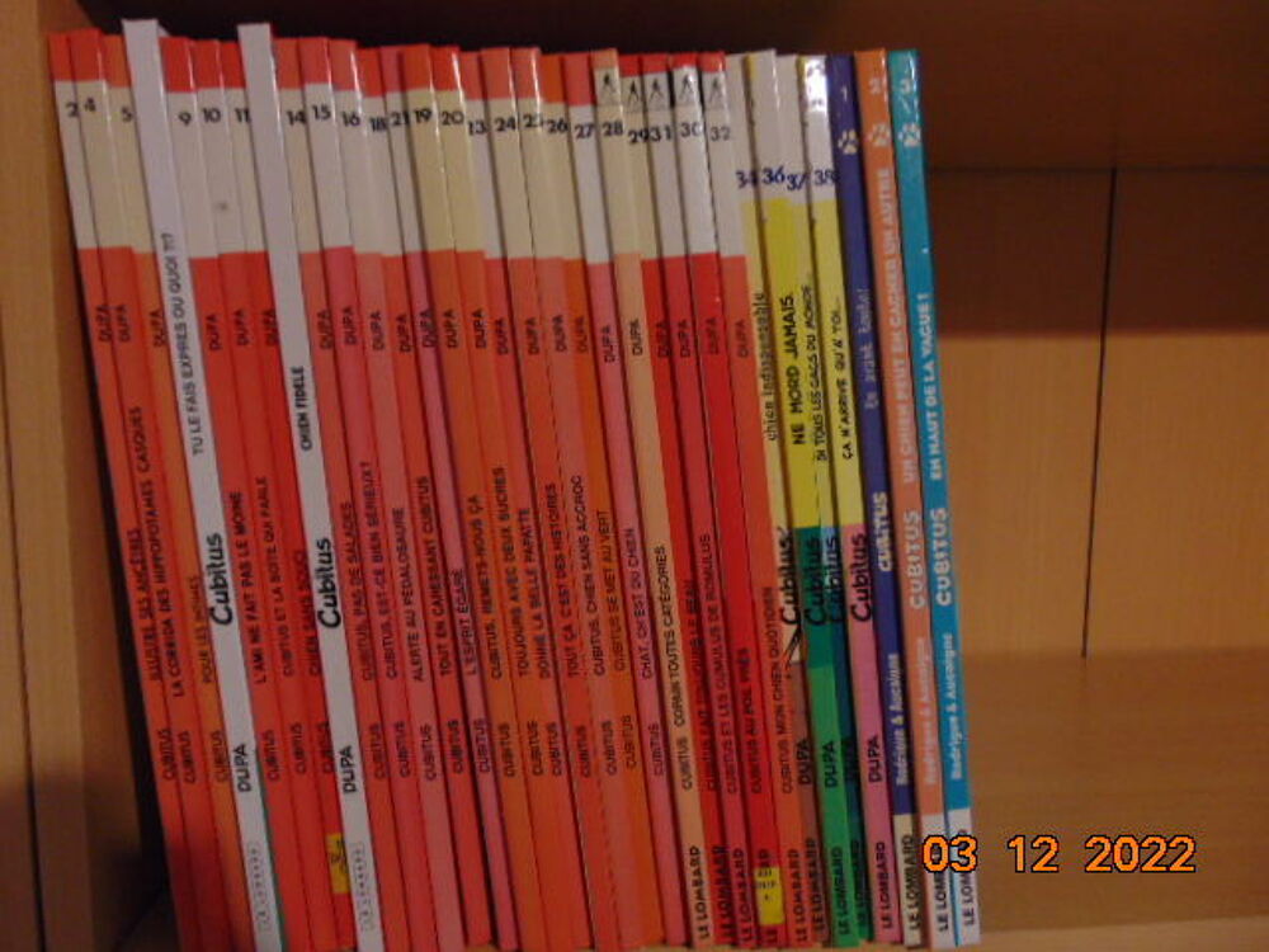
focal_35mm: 25
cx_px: 634
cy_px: 476
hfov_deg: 69.4
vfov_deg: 54.9
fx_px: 916
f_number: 3
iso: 200
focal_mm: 4.5
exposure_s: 1/30
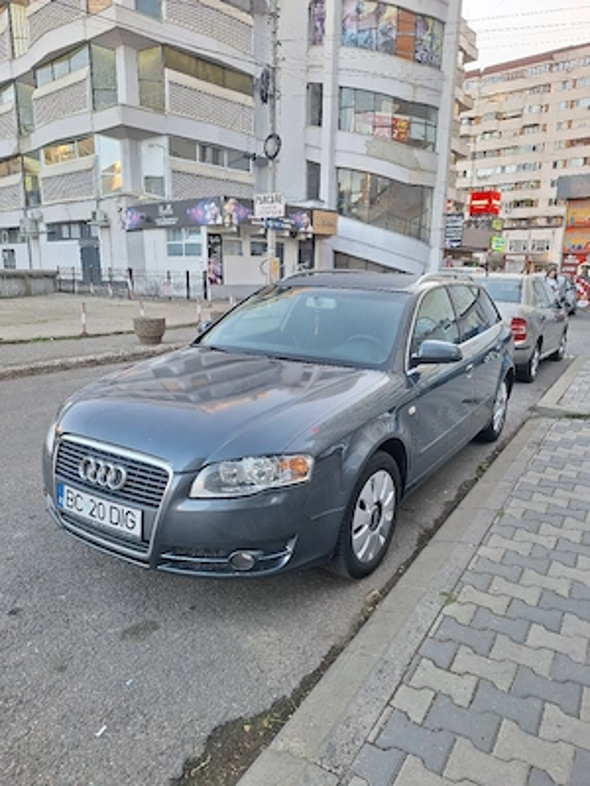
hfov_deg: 58.9
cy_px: 393
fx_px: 523
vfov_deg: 73.9
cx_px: 295
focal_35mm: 23
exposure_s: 1/167
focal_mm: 5.54
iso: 40
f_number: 1.8
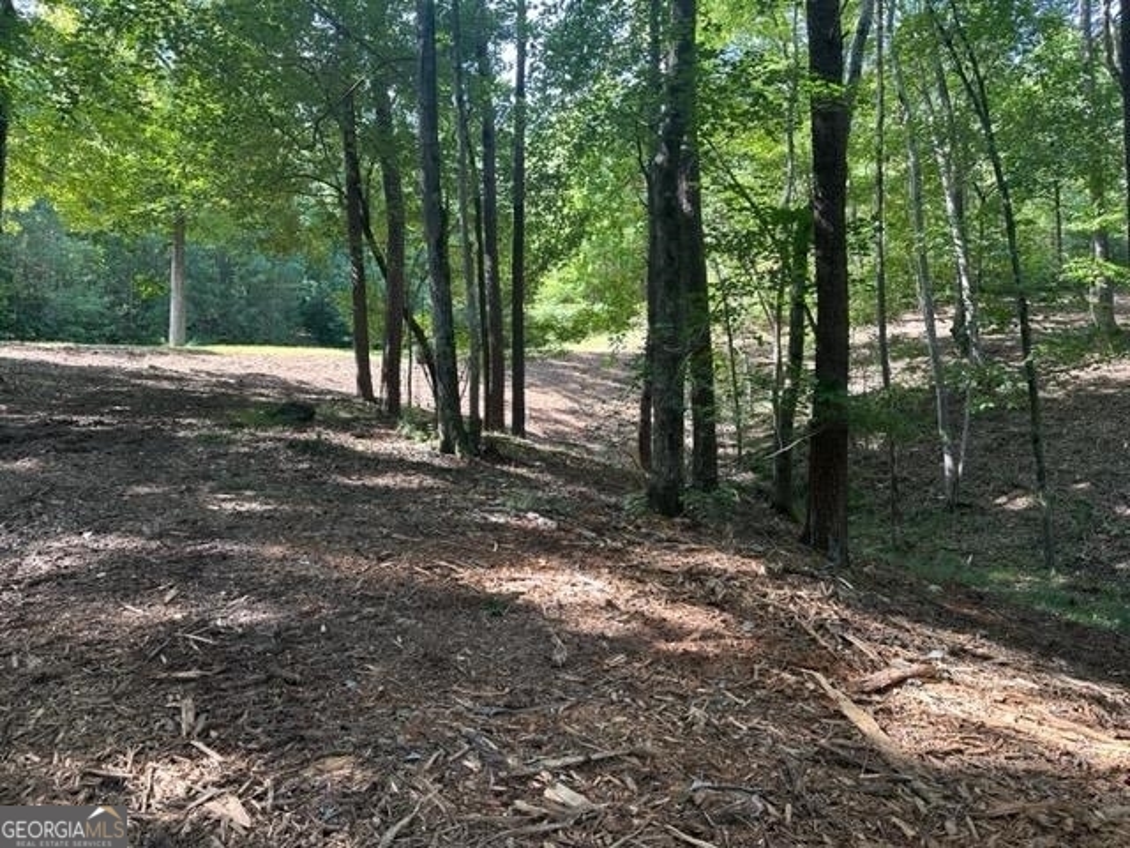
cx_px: 565
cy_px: 424
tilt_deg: +0.2
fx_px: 783
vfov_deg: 56.8
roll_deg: +0.4
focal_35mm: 24
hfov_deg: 71.6
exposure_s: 1/160
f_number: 1.78
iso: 80
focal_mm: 6.86
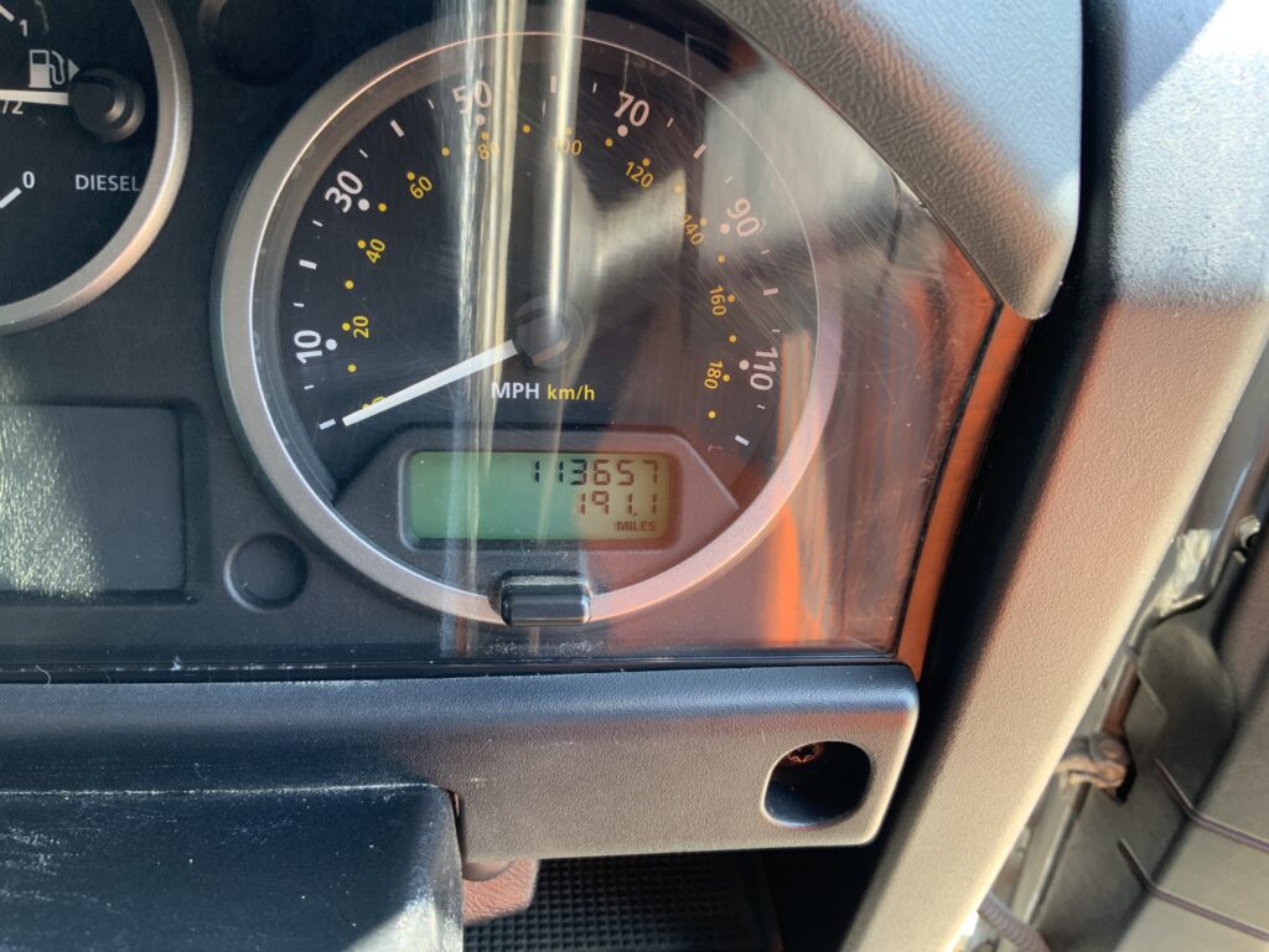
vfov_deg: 48.2
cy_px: 476
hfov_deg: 61.7
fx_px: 1063
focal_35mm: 29
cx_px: 634
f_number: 1.8
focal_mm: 3
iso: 64
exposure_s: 1/92
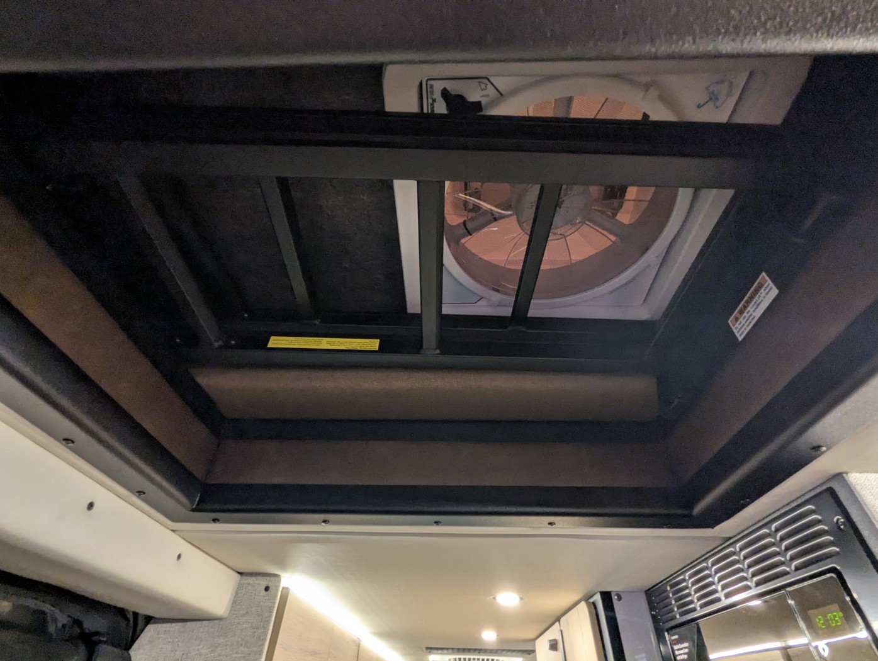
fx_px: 406
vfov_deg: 78.2
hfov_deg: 94.4
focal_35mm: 16
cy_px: 330
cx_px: 439
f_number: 2.2
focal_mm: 2.35
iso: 180
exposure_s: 1/14.9
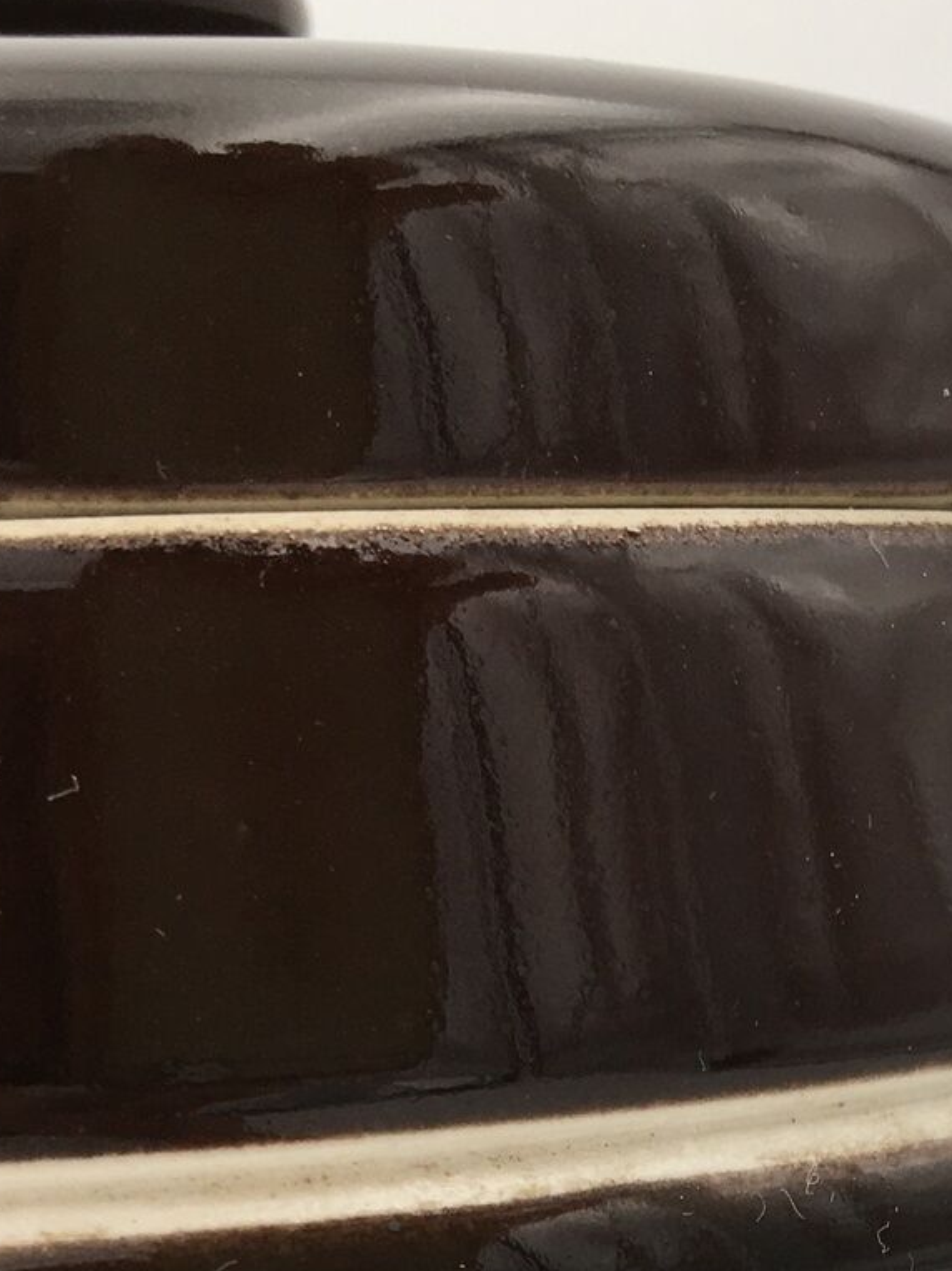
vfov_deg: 23.4
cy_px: 1538
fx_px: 2788
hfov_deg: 19.0
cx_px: 904
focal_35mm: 76
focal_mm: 4.15
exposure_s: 1/60
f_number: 2.2
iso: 25
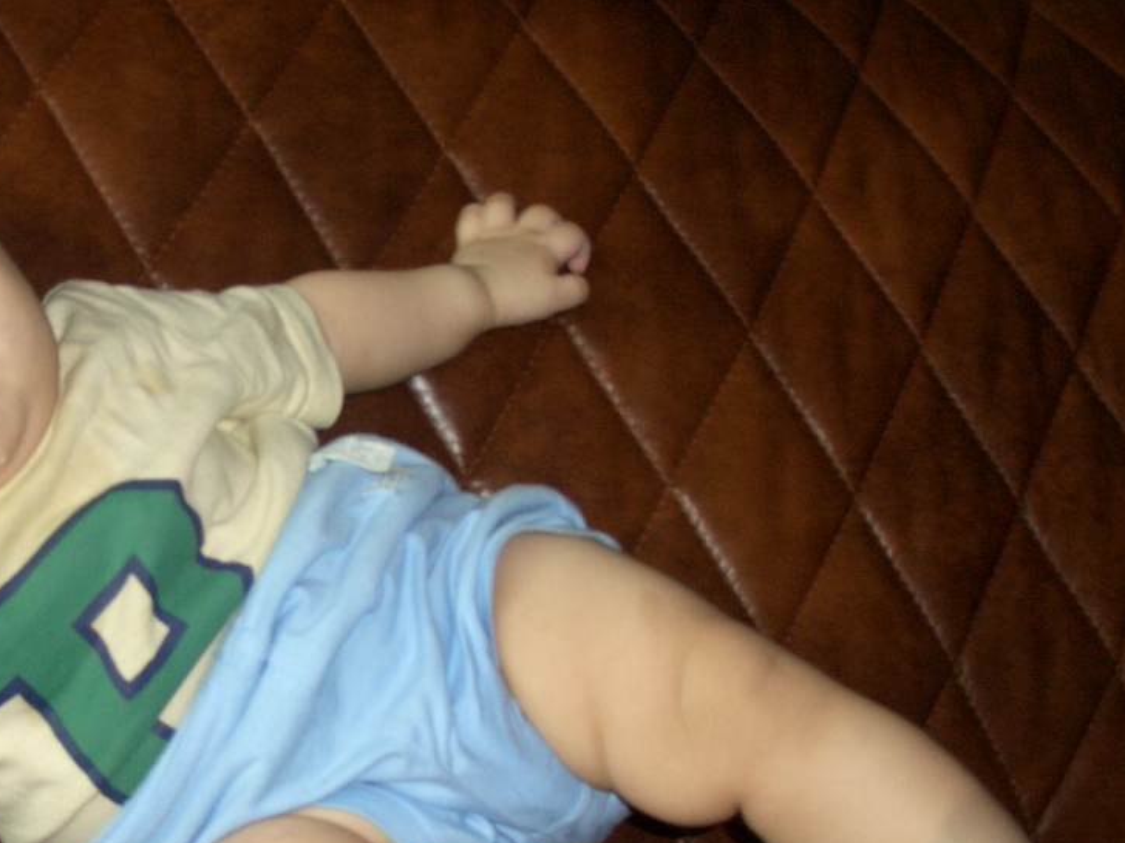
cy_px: 517
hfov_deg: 32.2
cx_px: 199
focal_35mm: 58
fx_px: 1885
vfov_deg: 25.2
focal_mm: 7.1
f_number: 2.8
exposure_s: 1/60
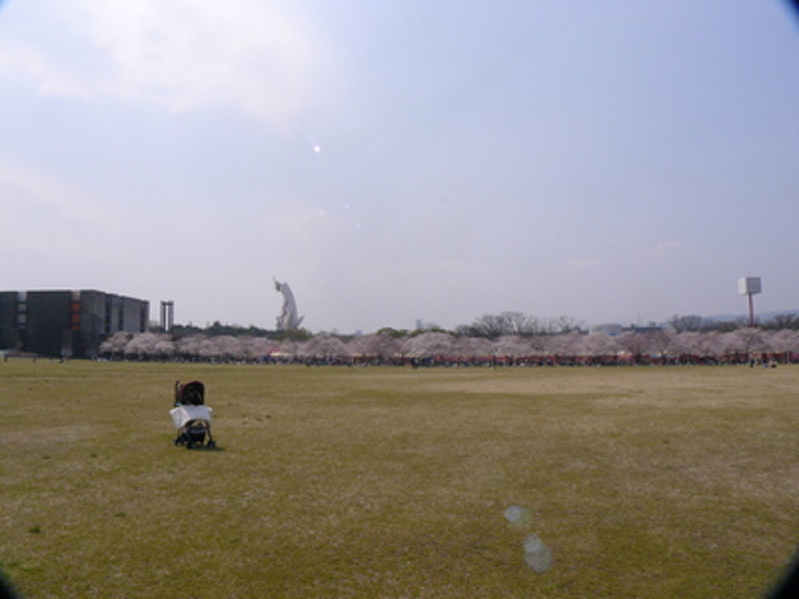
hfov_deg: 51.4
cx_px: 400
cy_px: 300
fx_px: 831
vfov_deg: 39.7
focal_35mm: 36
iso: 100
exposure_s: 1/400
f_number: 8
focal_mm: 6
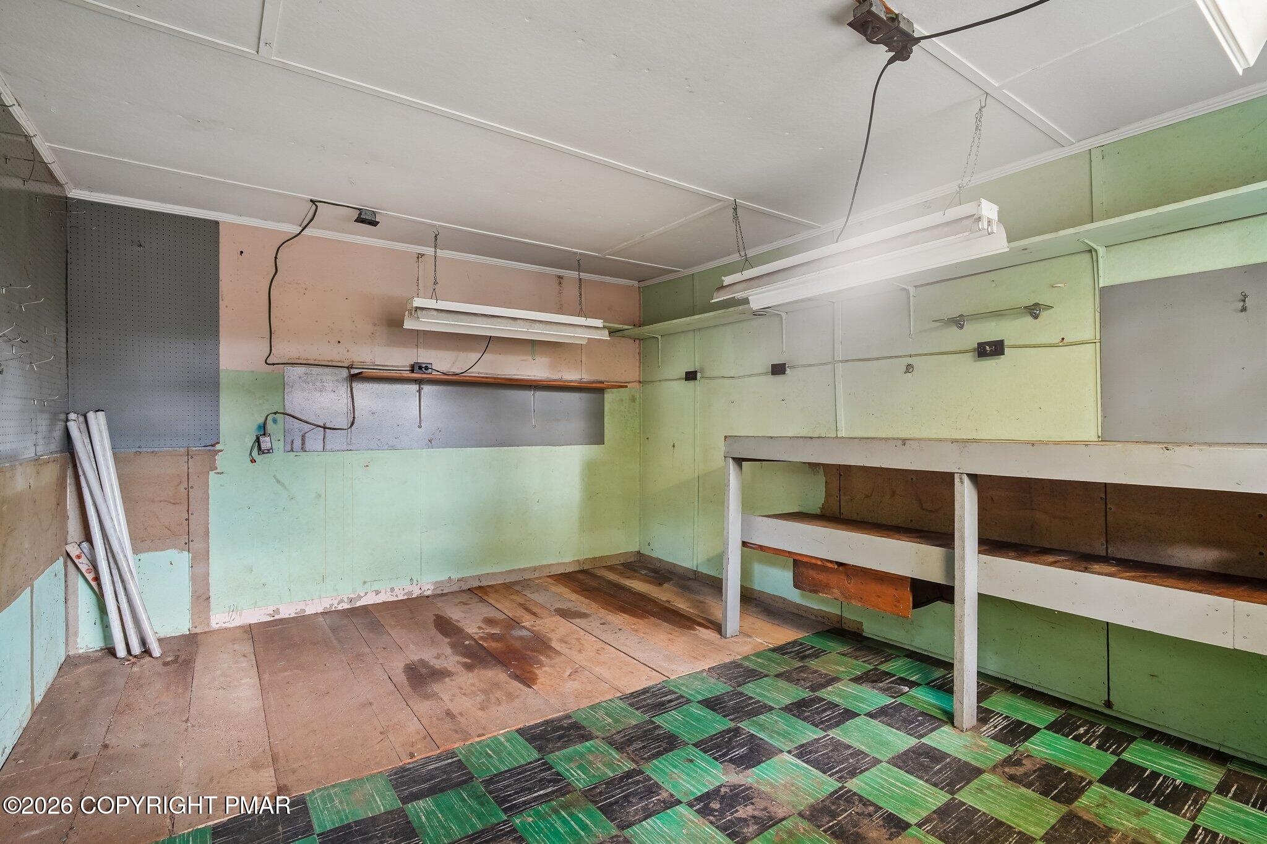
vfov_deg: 73.7
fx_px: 563
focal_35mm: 16
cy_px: 422
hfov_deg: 96.7
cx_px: 634
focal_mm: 16
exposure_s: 1/4
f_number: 11
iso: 500
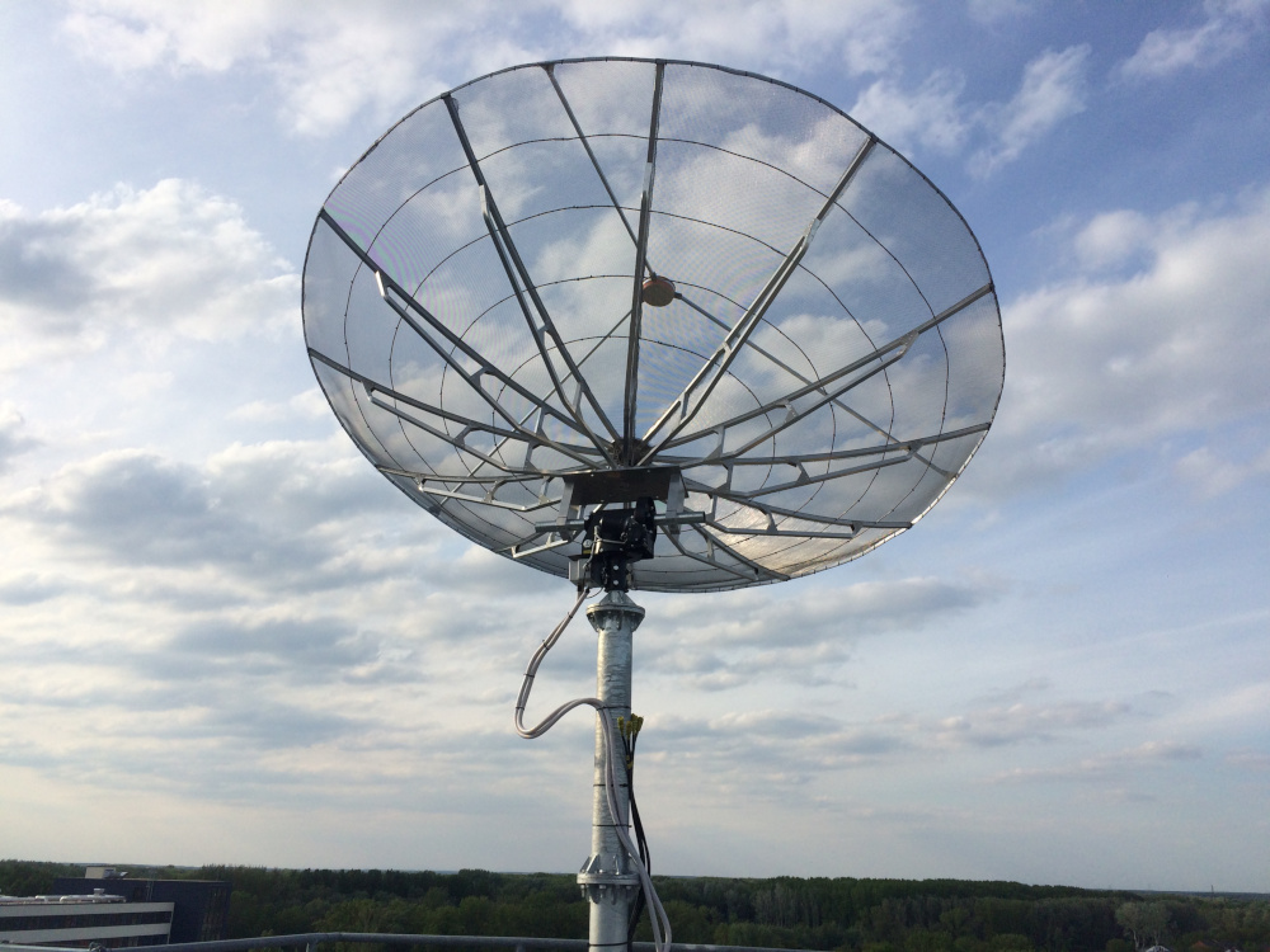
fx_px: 1064
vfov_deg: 48.2
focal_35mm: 29
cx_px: 635
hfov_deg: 61.7
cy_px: 476
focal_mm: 4.15
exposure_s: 1/2933
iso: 32
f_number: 2.2
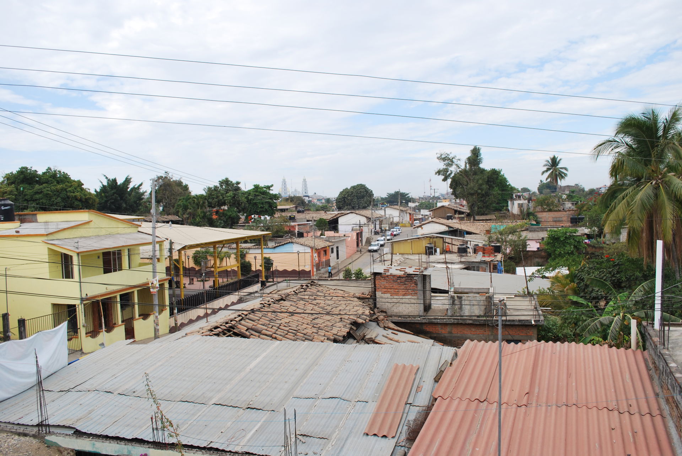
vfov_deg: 48.0
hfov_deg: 67.3
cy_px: 228
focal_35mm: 27
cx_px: 341
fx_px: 512
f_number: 7.1
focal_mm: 18
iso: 100
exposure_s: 1/200
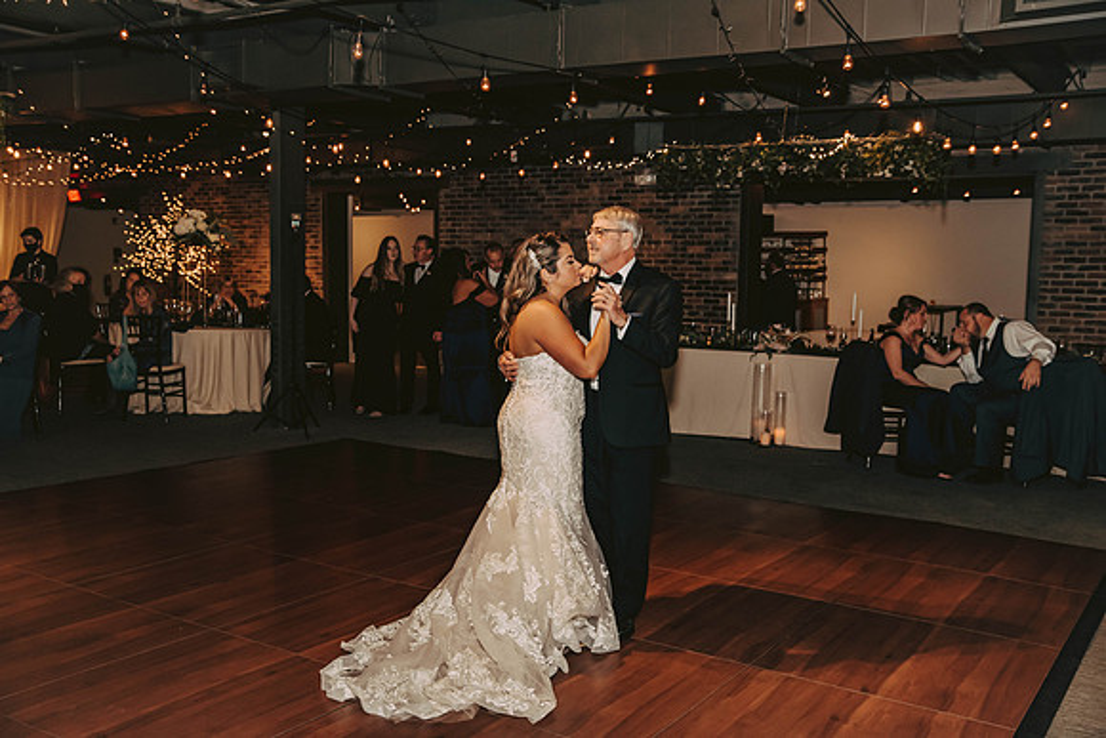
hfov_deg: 53.1
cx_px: 553
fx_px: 1106
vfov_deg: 36.9
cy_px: 369
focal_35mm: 36
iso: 1250
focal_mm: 36
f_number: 4.5
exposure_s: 1/125
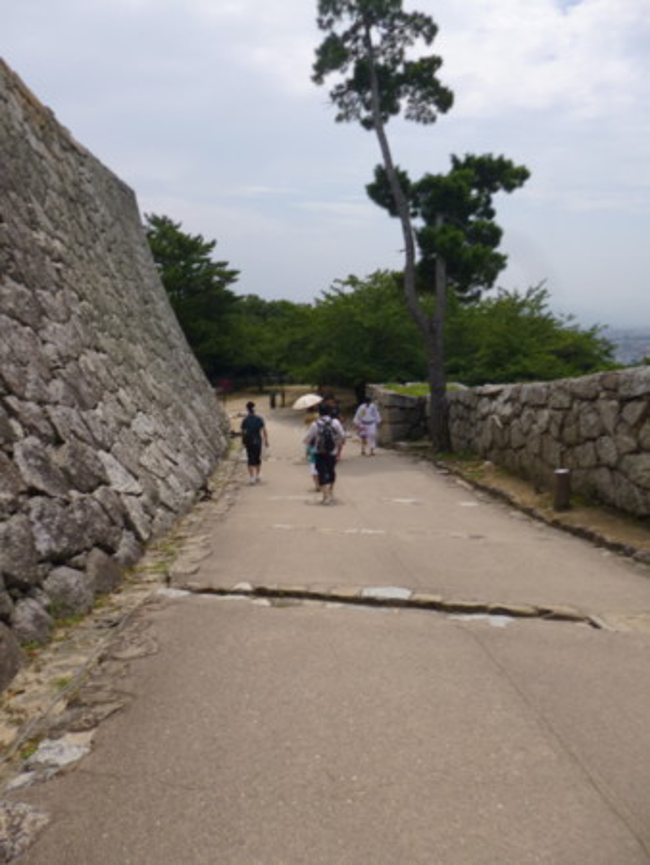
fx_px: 600
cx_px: 325
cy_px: 432
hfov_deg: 56.9
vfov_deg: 71.6
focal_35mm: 24
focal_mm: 4.3
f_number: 9
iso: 100
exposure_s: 1/160
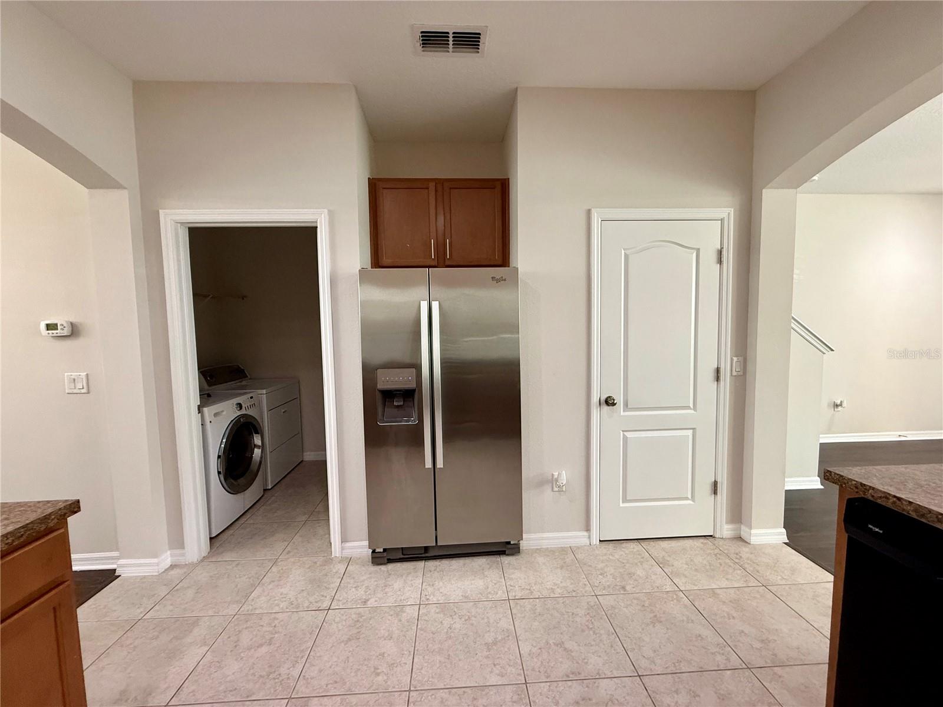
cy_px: 354
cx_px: 472
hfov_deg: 102.1
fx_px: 381
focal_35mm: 14
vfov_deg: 85.7
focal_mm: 2.22
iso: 320
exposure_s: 1/60
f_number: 2.2
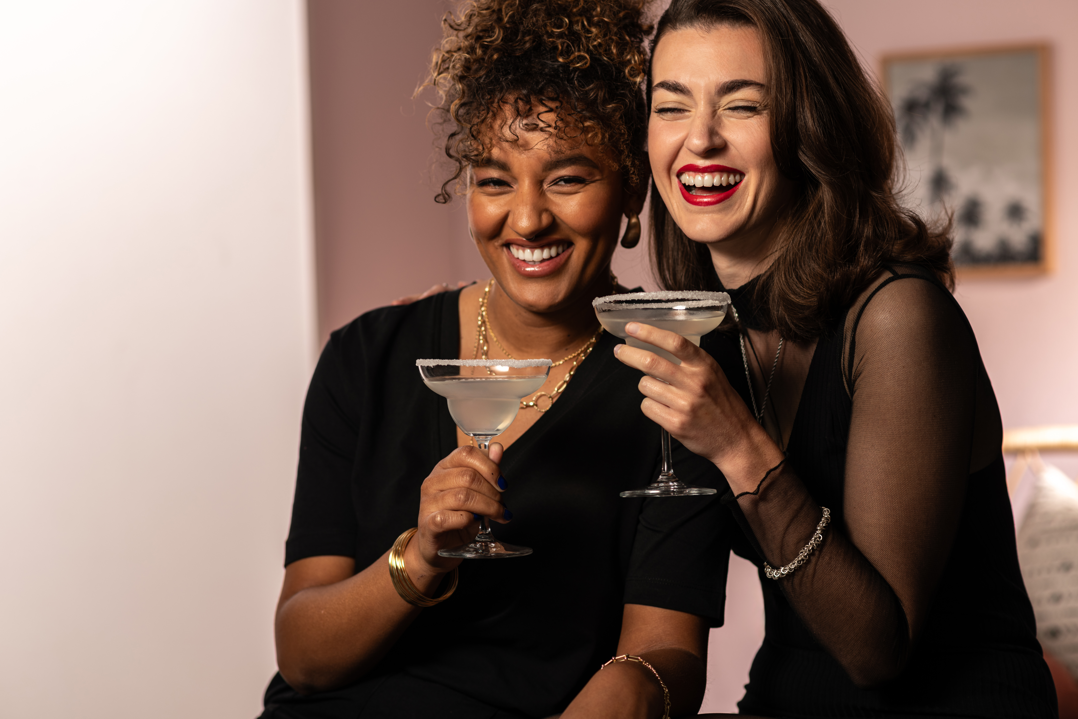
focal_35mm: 85
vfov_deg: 16.1
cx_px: 539
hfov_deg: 23.9
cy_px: 360
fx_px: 2545
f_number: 3.5
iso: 80
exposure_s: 1/160
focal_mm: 85
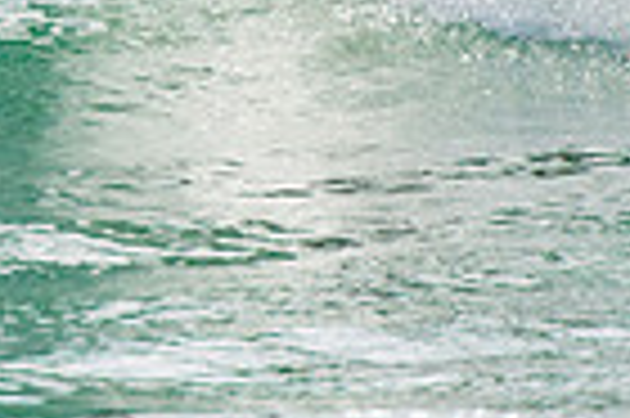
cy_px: -294
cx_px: 72
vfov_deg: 0.6
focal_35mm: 2486
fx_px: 43454
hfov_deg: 0.8
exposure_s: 1/2000
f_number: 5.6
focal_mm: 400
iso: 320
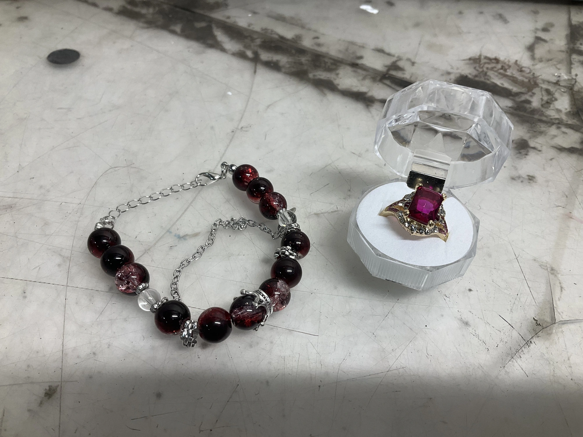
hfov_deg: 61.7
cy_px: 218
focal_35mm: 29
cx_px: 292
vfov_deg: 48.2
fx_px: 488
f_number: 1.8
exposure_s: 1/120
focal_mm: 3
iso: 64
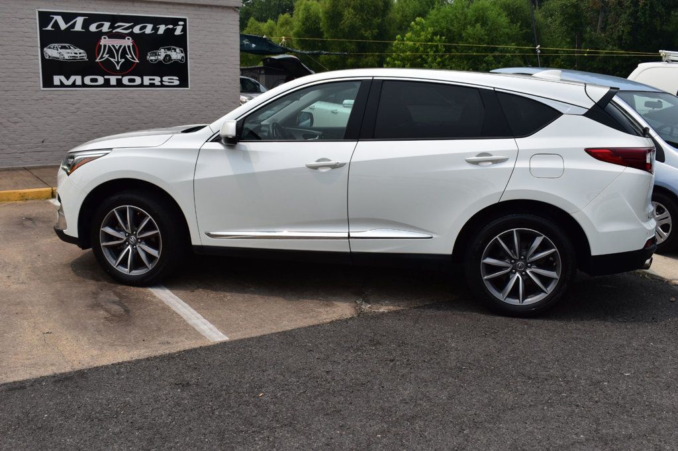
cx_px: 339
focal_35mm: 36
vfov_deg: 36.8
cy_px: 226
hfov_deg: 53.1
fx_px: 678
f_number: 11
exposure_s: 1/500
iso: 200
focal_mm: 24
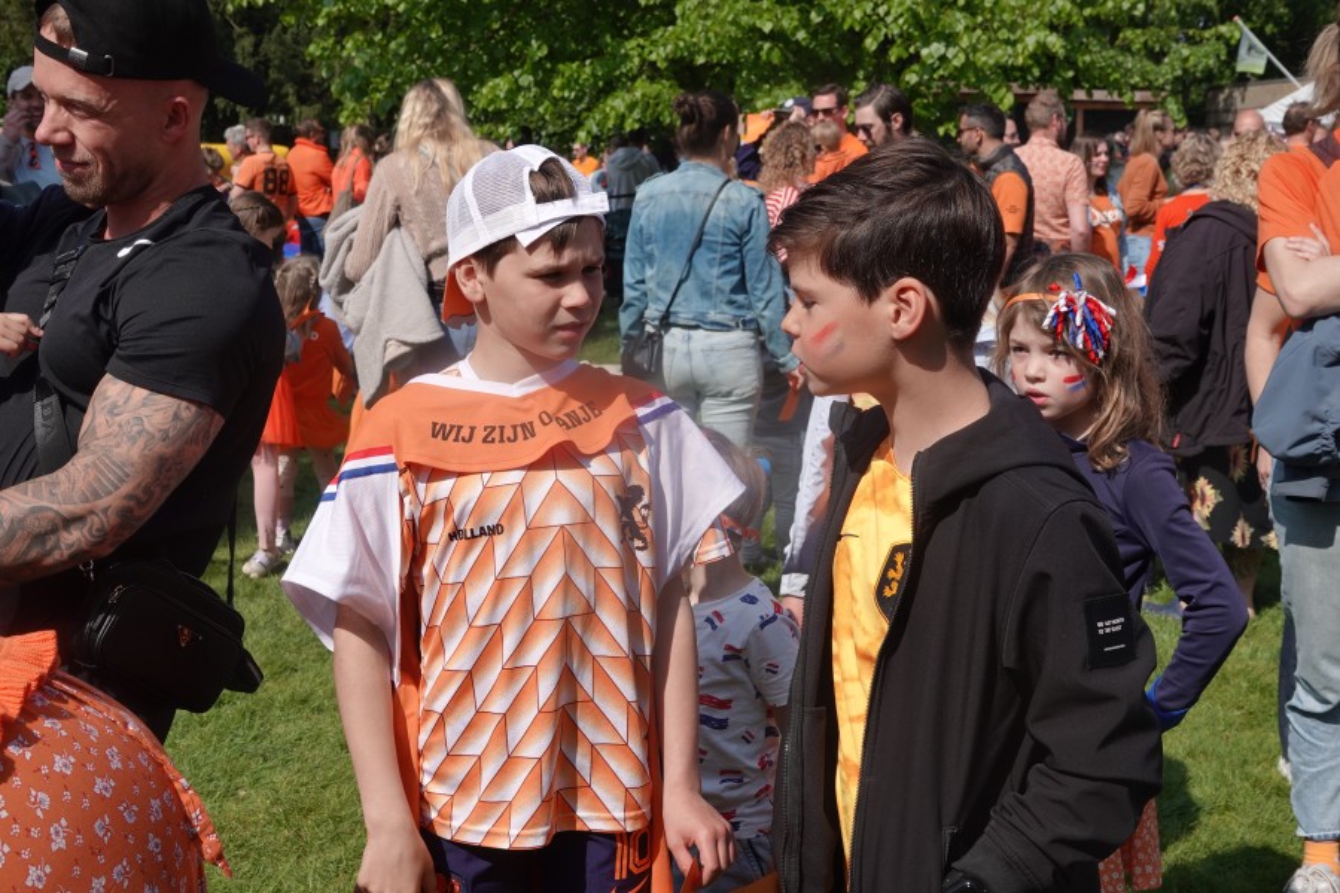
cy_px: 446
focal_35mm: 44
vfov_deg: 30.5
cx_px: 670
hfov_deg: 44.5
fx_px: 1638
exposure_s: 1/1000
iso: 100
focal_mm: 16.31
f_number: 4
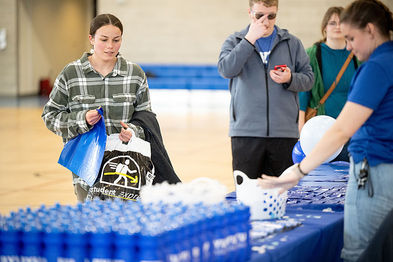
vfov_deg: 8.9
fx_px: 1692
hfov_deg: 13.2
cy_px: 131
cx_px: 196
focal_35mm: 155
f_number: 2.8
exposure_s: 1/400
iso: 2500
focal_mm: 155
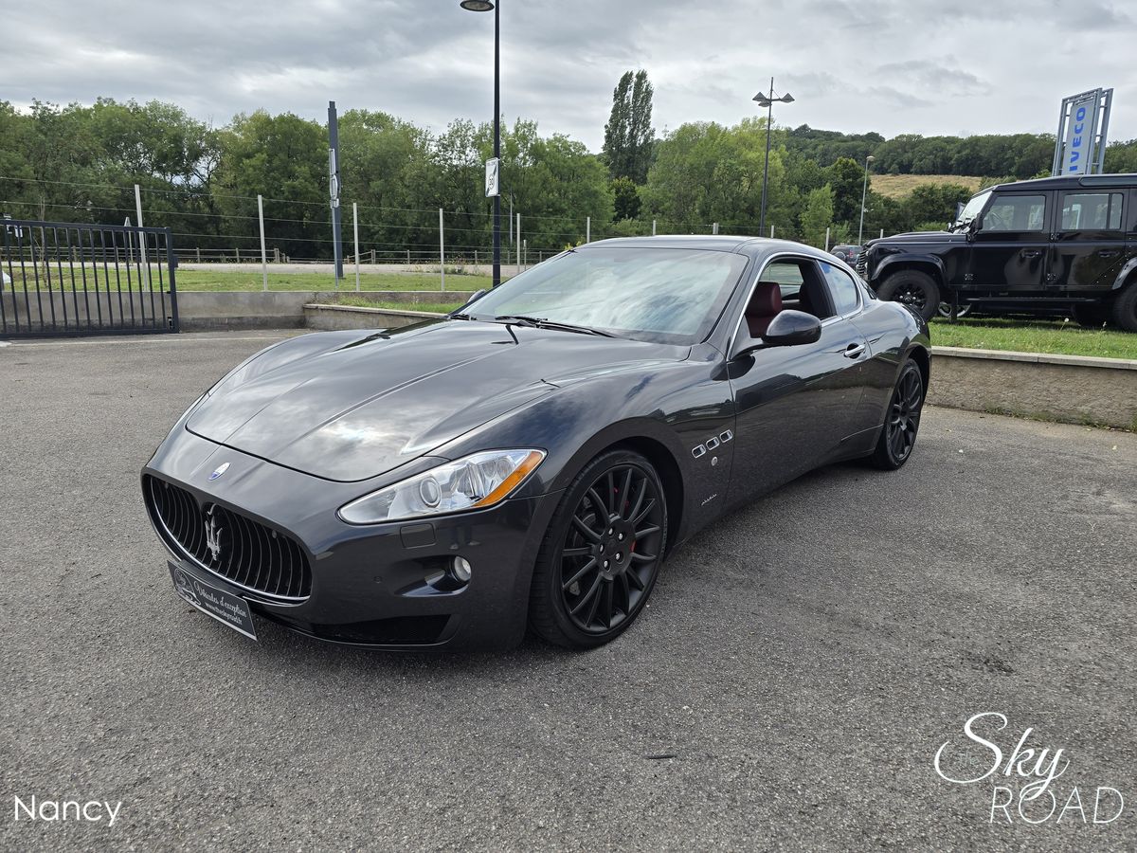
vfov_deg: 58.9
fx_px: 755
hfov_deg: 73.9
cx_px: 568
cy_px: 426
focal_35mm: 23
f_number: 1.7
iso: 12
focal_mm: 6.3
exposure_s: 1/734
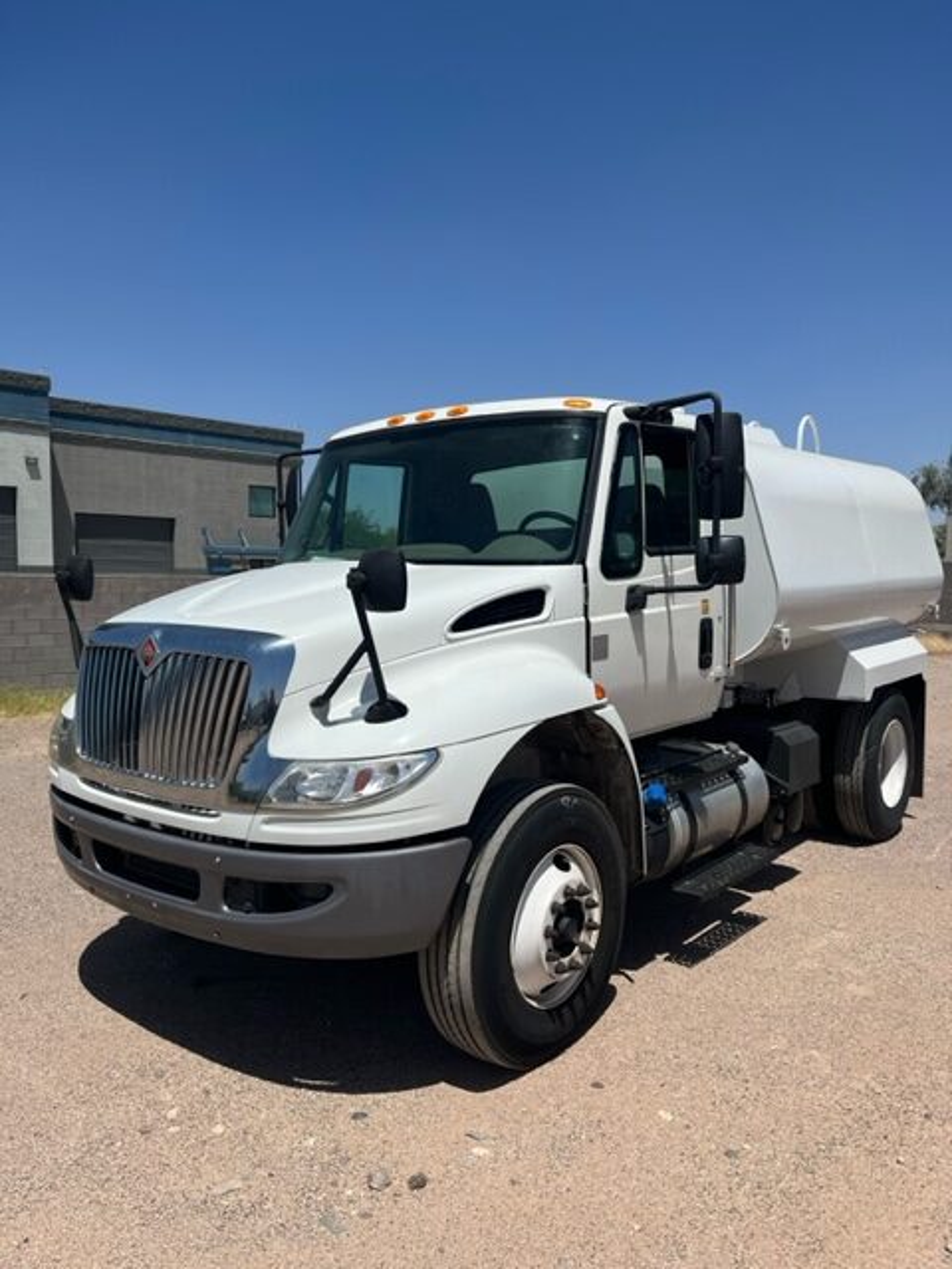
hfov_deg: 53.1
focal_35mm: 26
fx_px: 953
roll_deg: +1.0
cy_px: 634
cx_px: 476
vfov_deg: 67.3
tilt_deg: -3.4
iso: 50
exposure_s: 1/6897
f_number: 1.6
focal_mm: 5.1
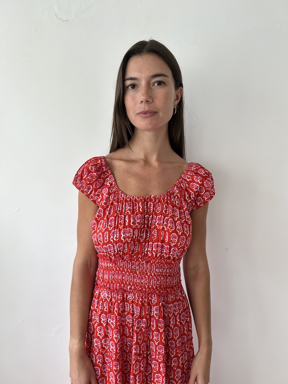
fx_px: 289
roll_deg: -0.2
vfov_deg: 67.3
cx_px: 144
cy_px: 192
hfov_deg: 53.0
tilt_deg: -10.9
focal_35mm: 26
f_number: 1.5
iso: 80
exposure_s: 1/100
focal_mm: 5.7
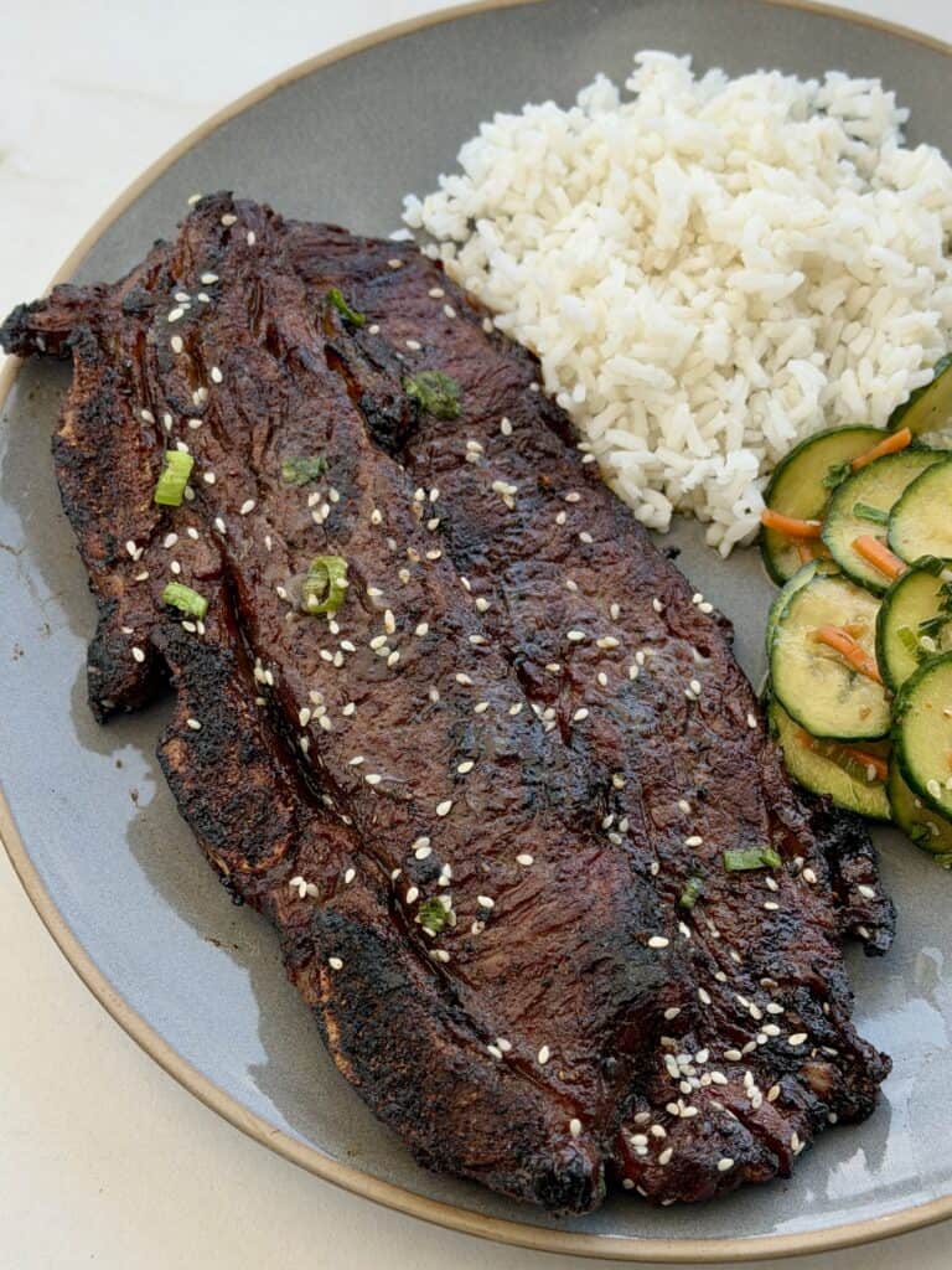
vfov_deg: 39.7
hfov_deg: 30.3
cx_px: 476
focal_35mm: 48
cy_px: 635
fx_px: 1760
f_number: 1.78
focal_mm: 6.76
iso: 80
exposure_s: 1/1429
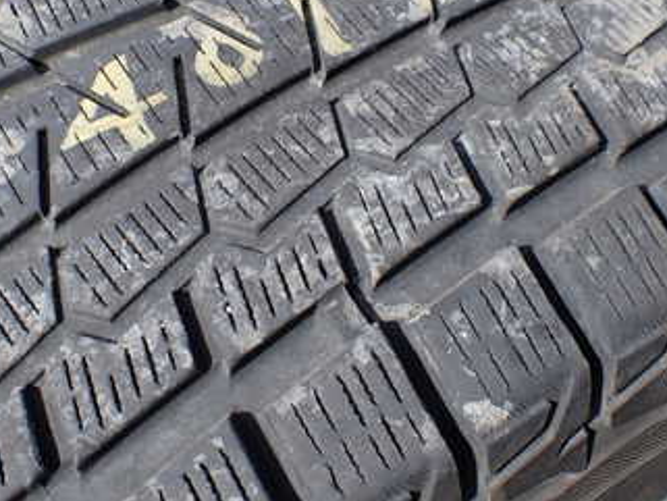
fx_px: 1079
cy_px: 156
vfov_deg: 25.9
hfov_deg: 34.2
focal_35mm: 56
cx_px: 268
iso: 100
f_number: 3.2
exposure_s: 1/640
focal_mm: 5.4
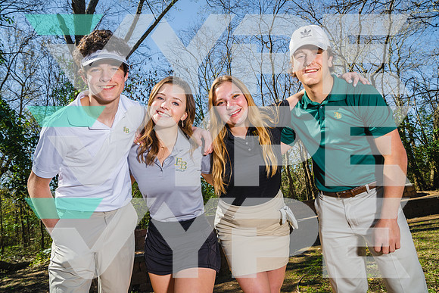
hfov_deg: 73.7
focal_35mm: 24
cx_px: 220
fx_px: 293
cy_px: 146
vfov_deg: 53.2
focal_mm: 24
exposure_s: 1/125
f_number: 9
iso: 100
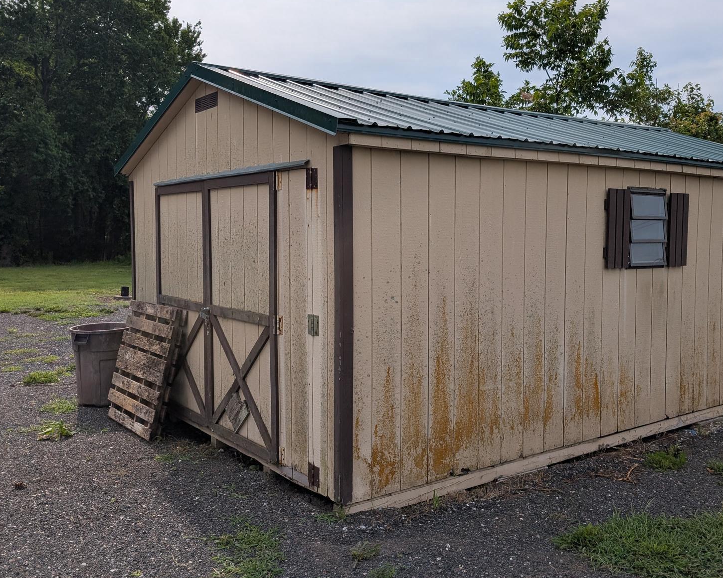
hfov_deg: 54.1
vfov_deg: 44.5
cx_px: 409
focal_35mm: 33
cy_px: 273
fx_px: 706
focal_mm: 6.9
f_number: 1.68
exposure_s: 1/2208
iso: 22
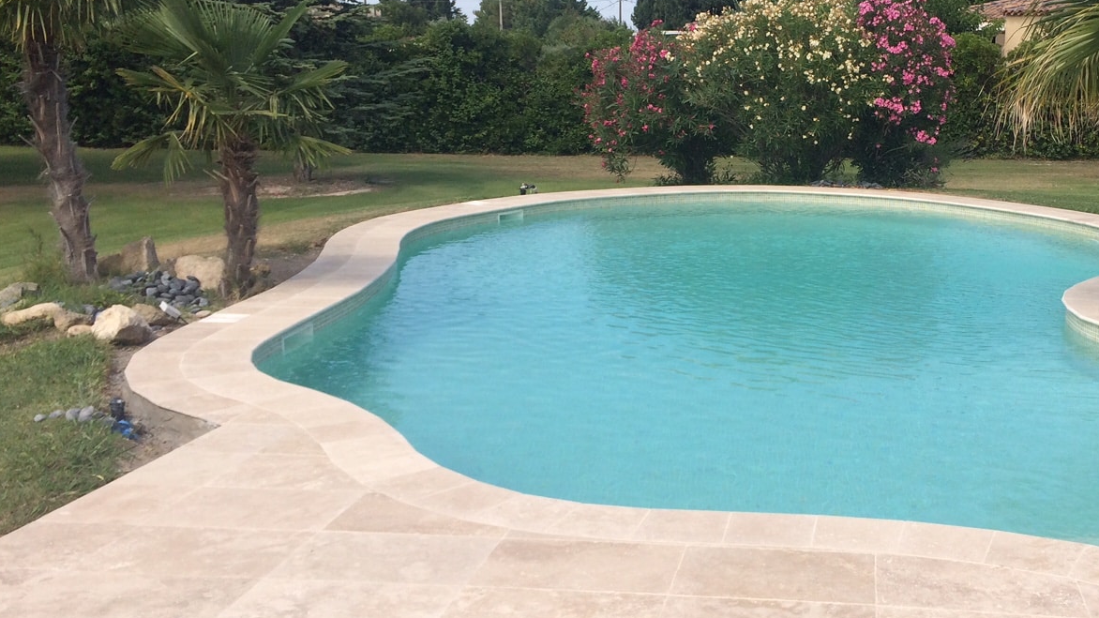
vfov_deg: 27.1
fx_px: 1282
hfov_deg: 45.5
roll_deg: +0.0
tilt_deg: -11.5
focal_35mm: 44
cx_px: 752
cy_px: 290
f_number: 2.2
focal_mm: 4.15
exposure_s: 1/1953
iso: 32
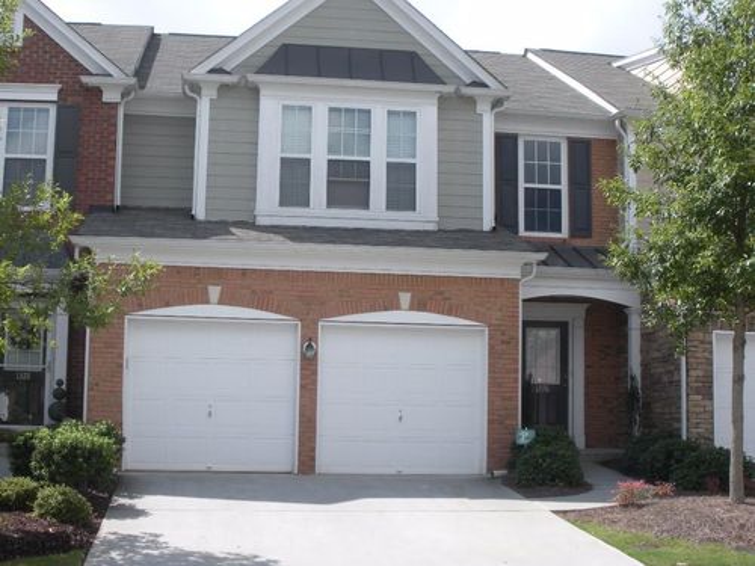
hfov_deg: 36.8
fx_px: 1134
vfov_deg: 28.0
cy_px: 283
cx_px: 378
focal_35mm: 52
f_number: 4.4
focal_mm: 9.1
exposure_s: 1/319
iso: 64
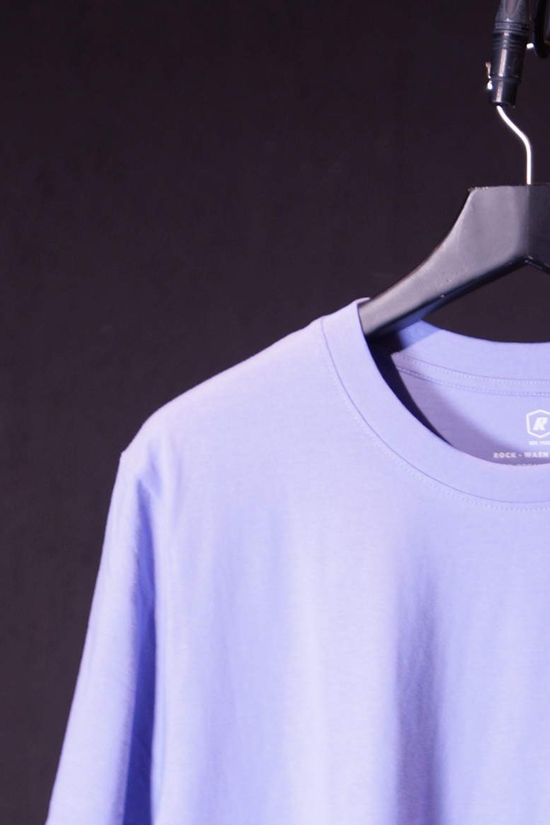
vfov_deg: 7.7
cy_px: 795
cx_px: 522
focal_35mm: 265
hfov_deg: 5.2
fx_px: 6077
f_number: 5
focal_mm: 75
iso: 100
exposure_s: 1/8
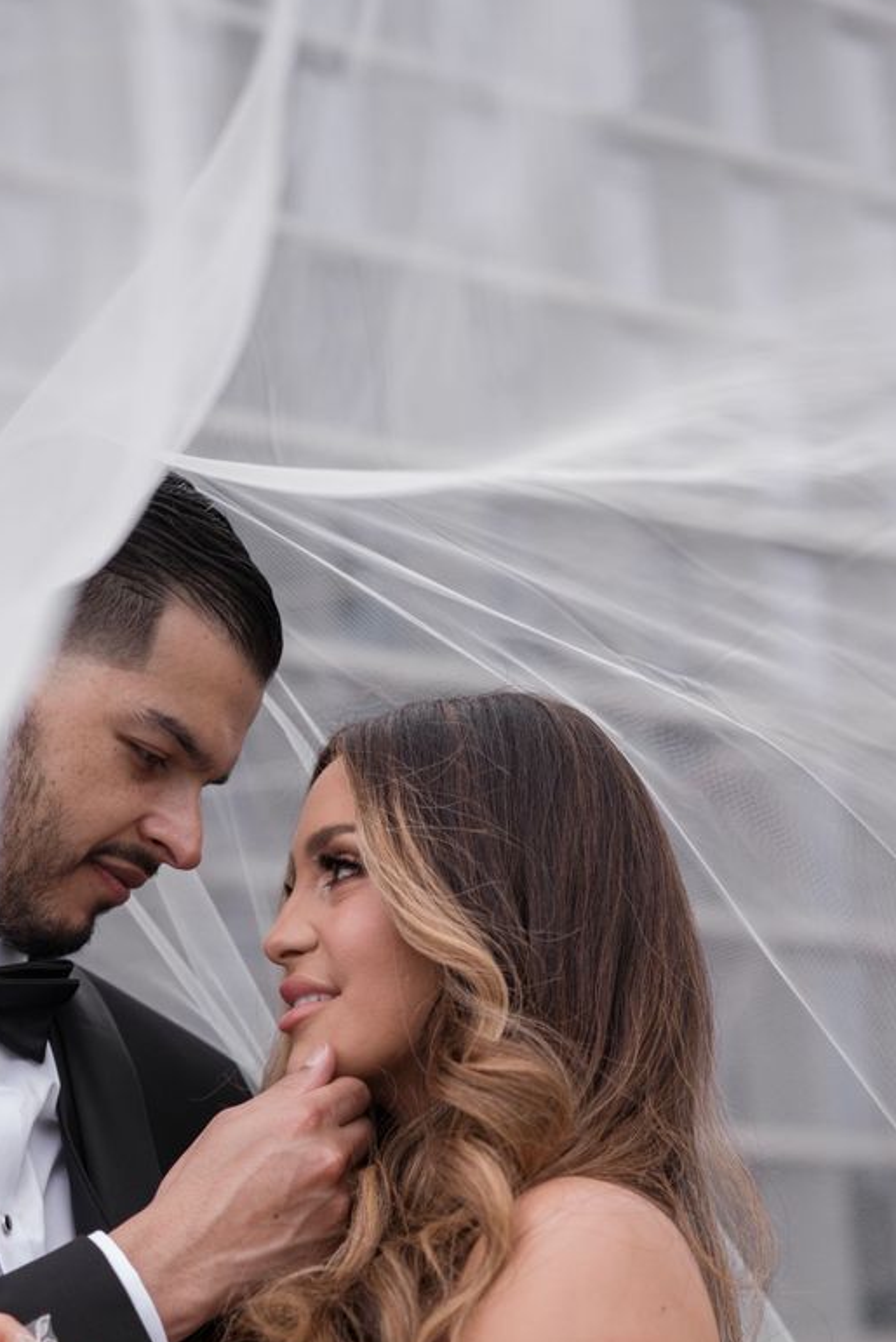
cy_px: 1137
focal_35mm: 68
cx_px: 277
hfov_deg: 19.9
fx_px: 2537
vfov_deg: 28.8
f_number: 1.8
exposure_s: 1/1000
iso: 40
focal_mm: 35
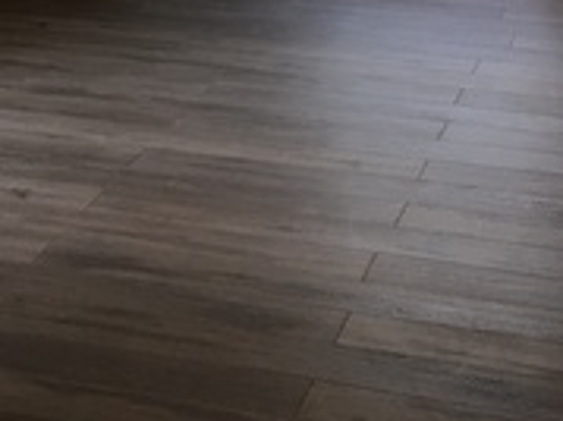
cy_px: -280
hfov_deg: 18.0
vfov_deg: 12.7
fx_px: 1755
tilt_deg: -4.3
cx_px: 93
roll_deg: -0.5
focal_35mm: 108
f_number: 2.2
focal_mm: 4.15
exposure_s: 1/15
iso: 25
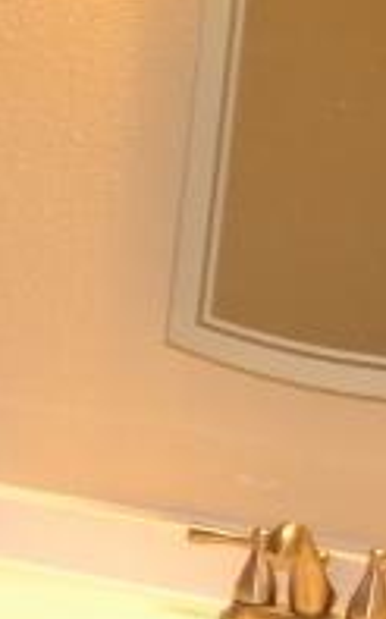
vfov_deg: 18.3
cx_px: -810
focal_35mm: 112
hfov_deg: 9.1
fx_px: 1887
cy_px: 558
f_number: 3.5
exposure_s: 1/60
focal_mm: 18
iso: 1250
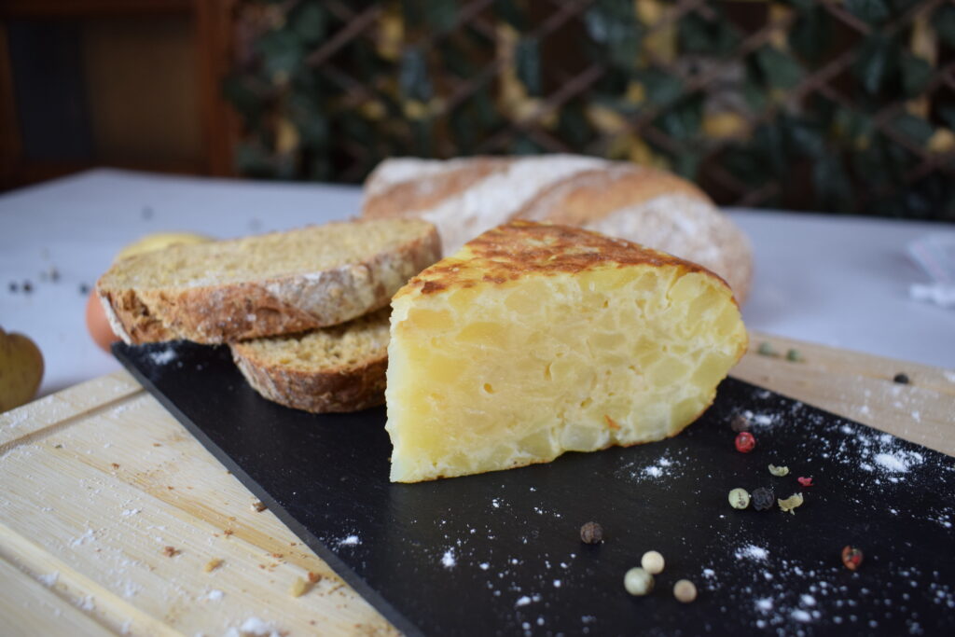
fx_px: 796
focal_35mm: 30
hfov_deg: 61.9
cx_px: 478
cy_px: 318
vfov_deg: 43.6
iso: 800
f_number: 4.8
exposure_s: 1/125
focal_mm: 20
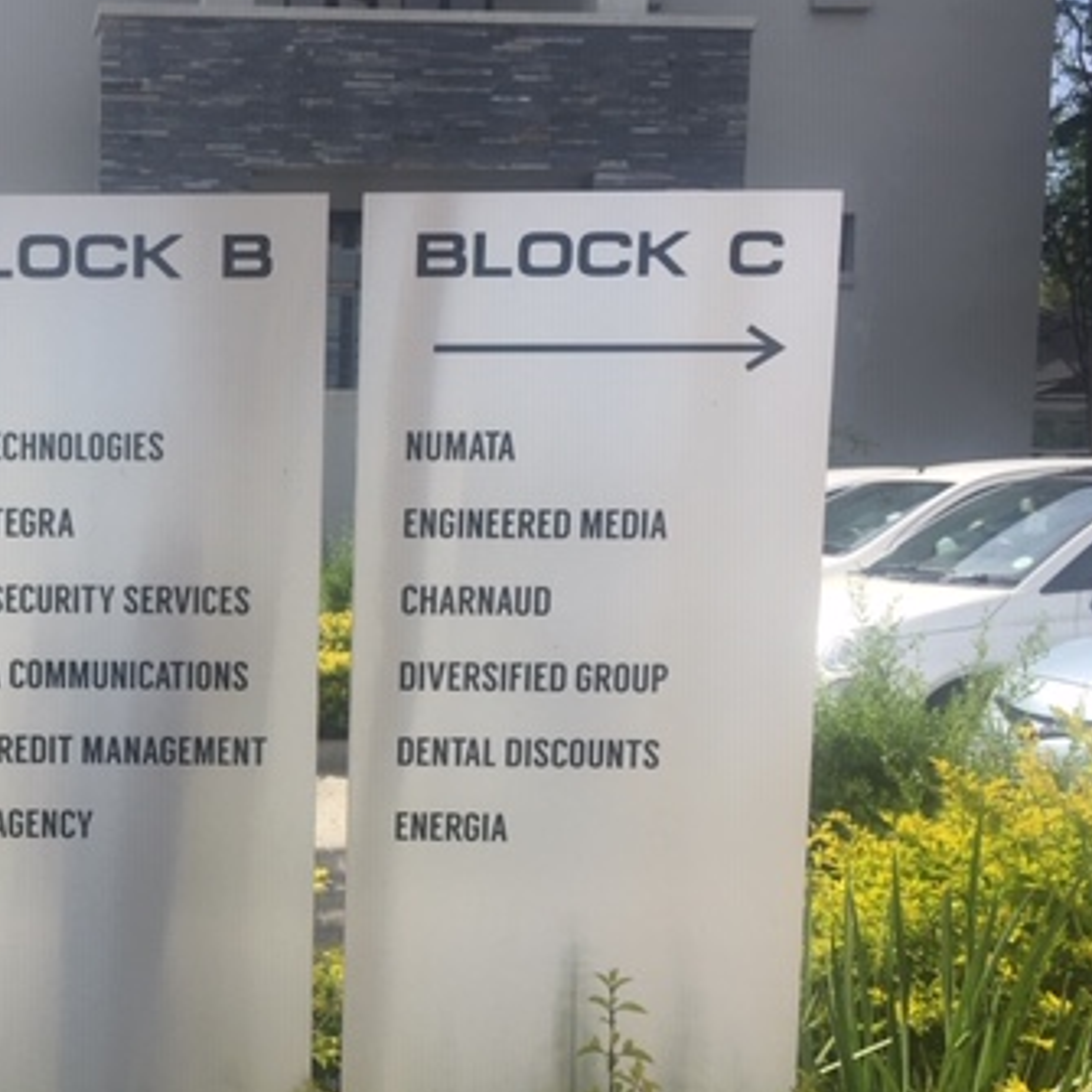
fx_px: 1749
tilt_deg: -4.1
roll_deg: -0.4
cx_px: 98
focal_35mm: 49
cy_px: 750
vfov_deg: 34.3
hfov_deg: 32.8
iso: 25
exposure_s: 1/999
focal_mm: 4.15
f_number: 2.2
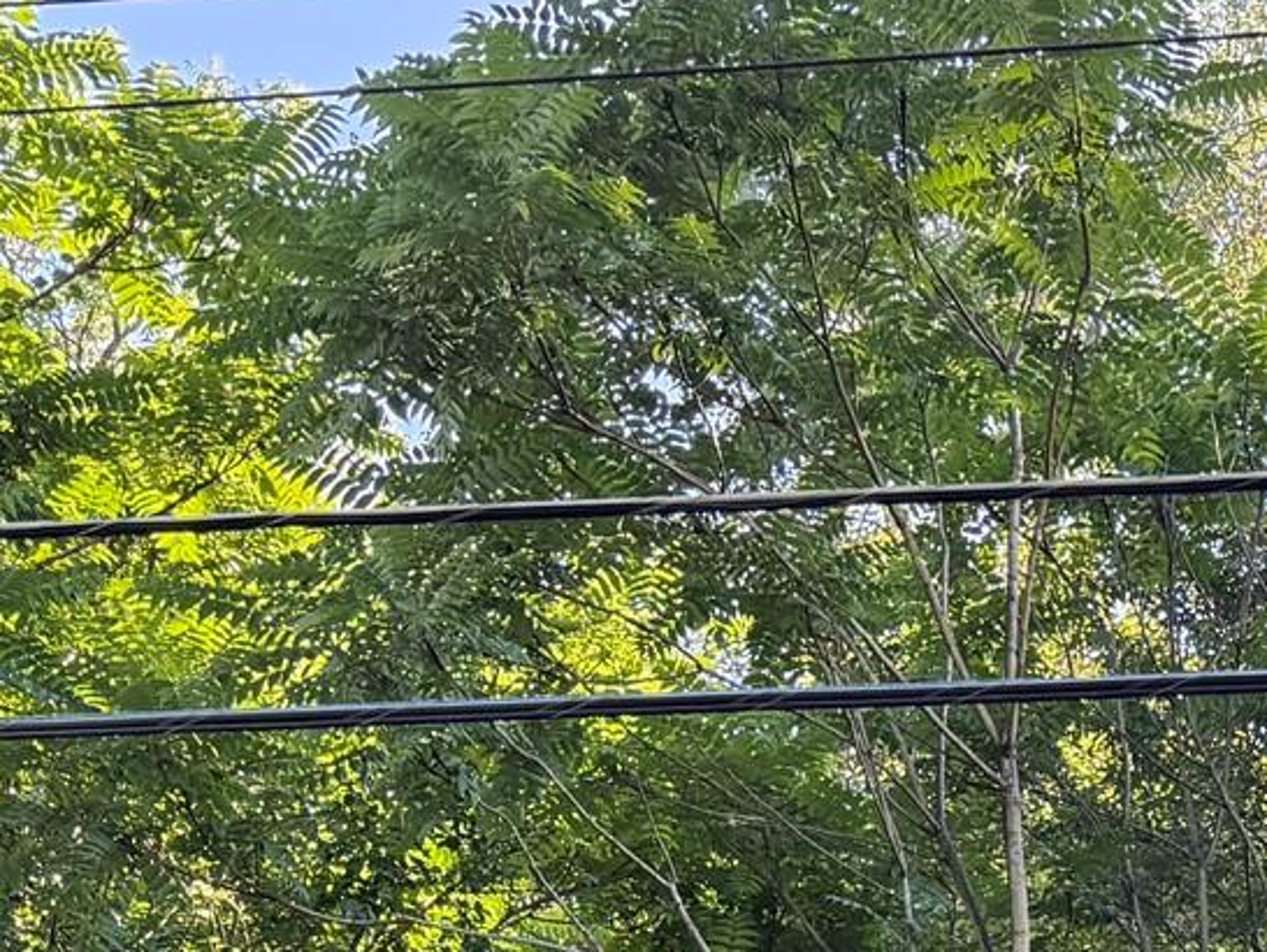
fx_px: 3296
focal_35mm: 90
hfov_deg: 20.1
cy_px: 1658
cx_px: 1597
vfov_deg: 14.6
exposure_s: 1/196
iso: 200
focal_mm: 6.76
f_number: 1.78
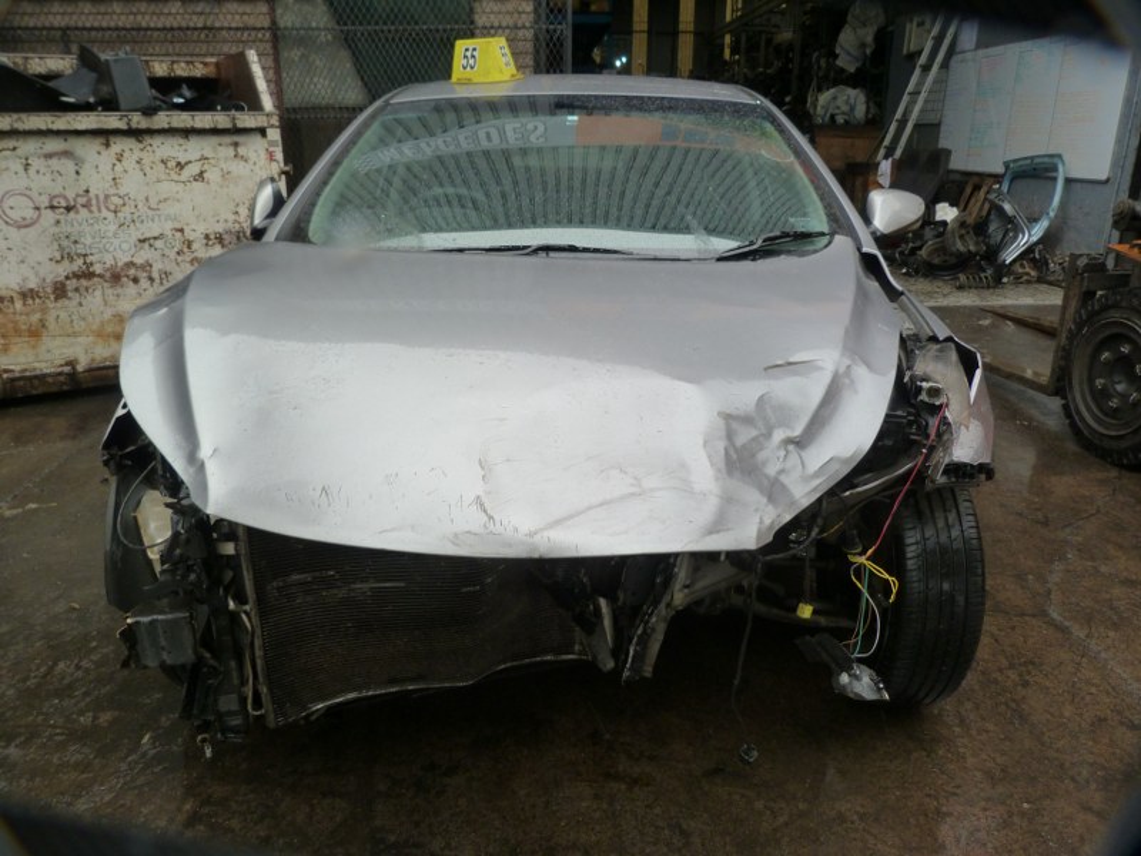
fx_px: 824
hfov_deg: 69.4
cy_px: 428
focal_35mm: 25
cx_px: 570
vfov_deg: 54.9
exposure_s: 1/100
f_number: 3.2
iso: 125
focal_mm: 4.5
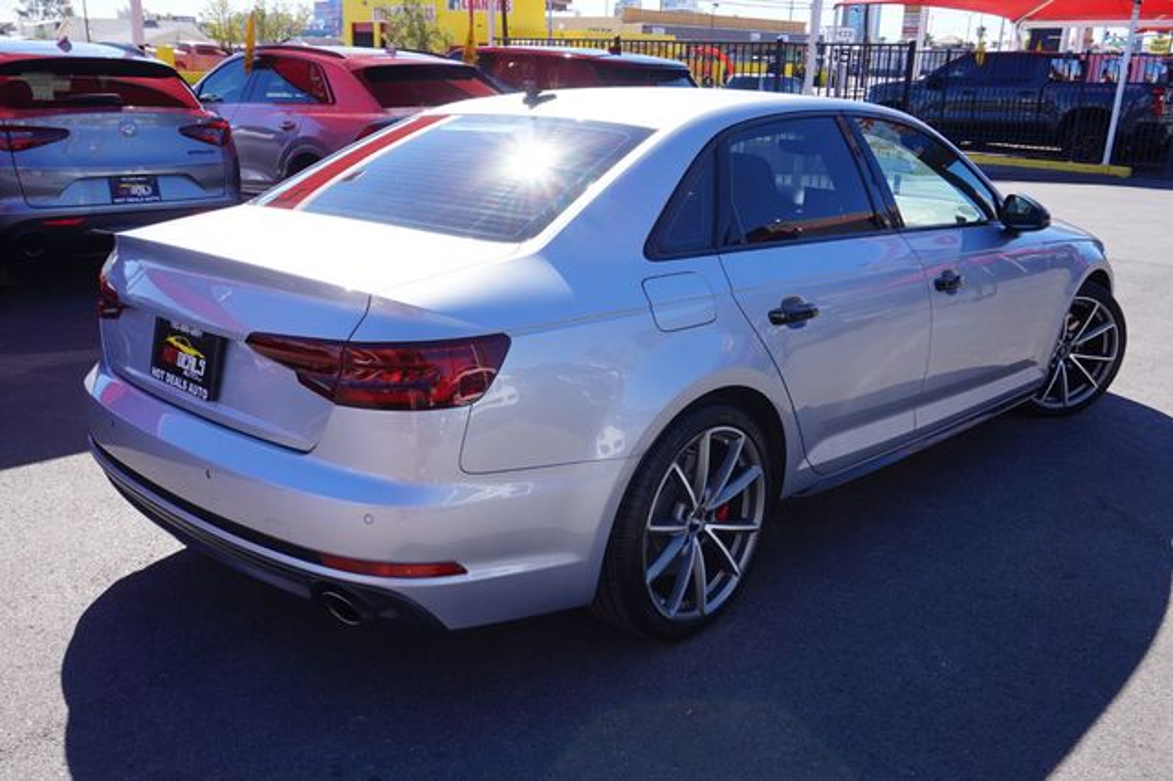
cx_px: 586
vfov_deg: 41.7
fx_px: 1026
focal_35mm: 32
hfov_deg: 59.5
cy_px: 390
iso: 100
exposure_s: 1/80
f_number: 10
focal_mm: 21
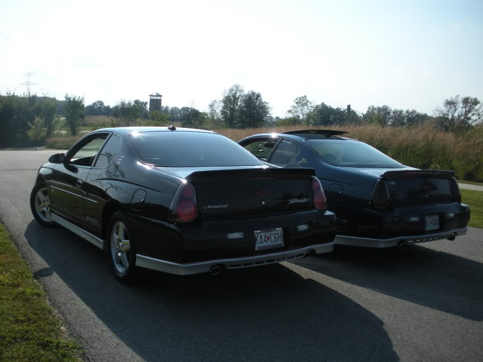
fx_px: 502
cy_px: 181
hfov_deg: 51.4
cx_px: 242
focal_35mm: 36
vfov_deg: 39.7
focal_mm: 6.3
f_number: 3.5
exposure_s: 1/926
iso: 64
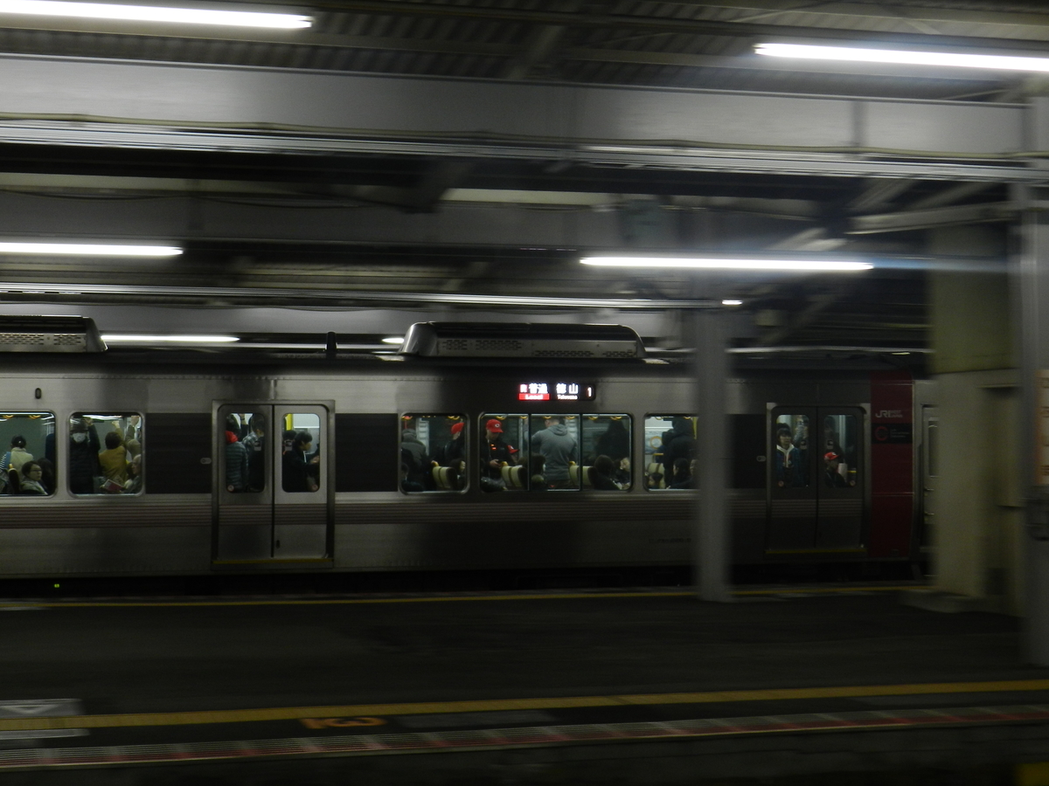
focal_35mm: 60
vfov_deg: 24.4
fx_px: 1818
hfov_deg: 32.2
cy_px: 393
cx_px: 524
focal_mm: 10.7
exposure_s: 1/25
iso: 250
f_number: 4.6
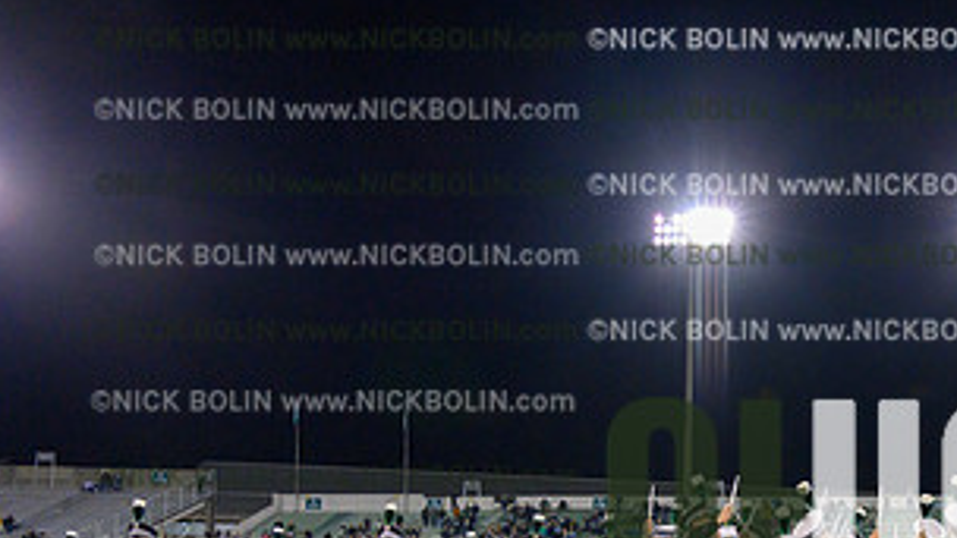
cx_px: 828
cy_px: 549
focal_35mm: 48
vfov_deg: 23.8
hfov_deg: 40.3
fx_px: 1218
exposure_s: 1/1000
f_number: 4
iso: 5000
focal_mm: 24
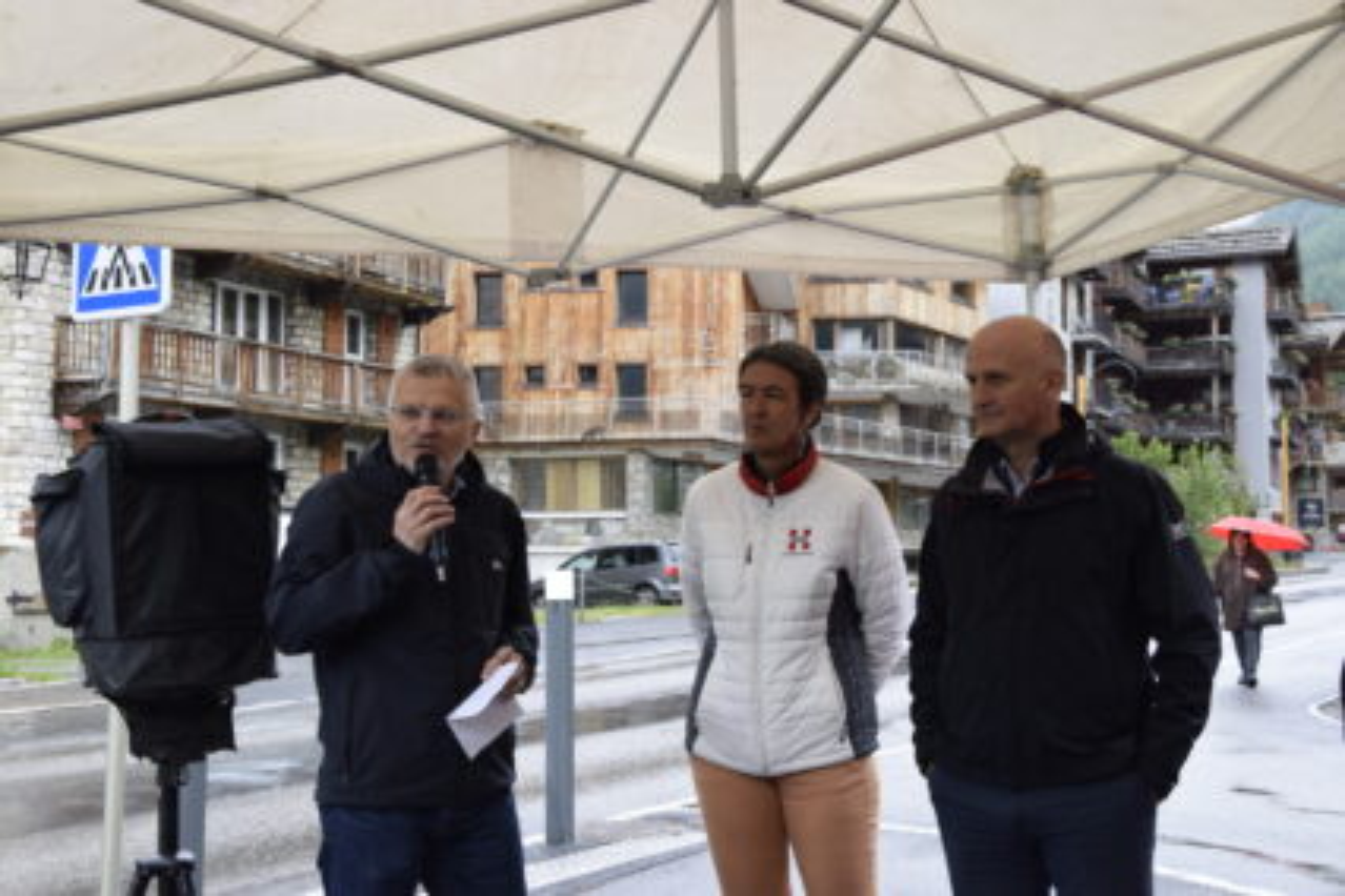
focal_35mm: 48
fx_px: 1793
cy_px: 448
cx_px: 672
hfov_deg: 41.1
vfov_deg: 28.1
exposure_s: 1/200
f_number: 7.1
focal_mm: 32
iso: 400
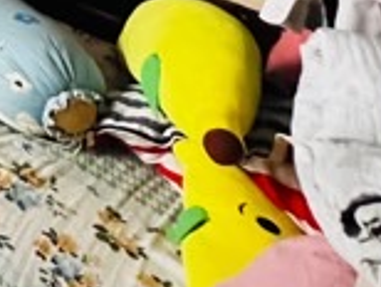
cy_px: -330
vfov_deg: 16.6
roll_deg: -1.9
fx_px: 650
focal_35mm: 59
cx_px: -344
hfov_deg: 20.2
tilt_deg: -6.8
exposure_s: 1/50
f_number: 1.8
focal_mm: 1.57
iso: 800
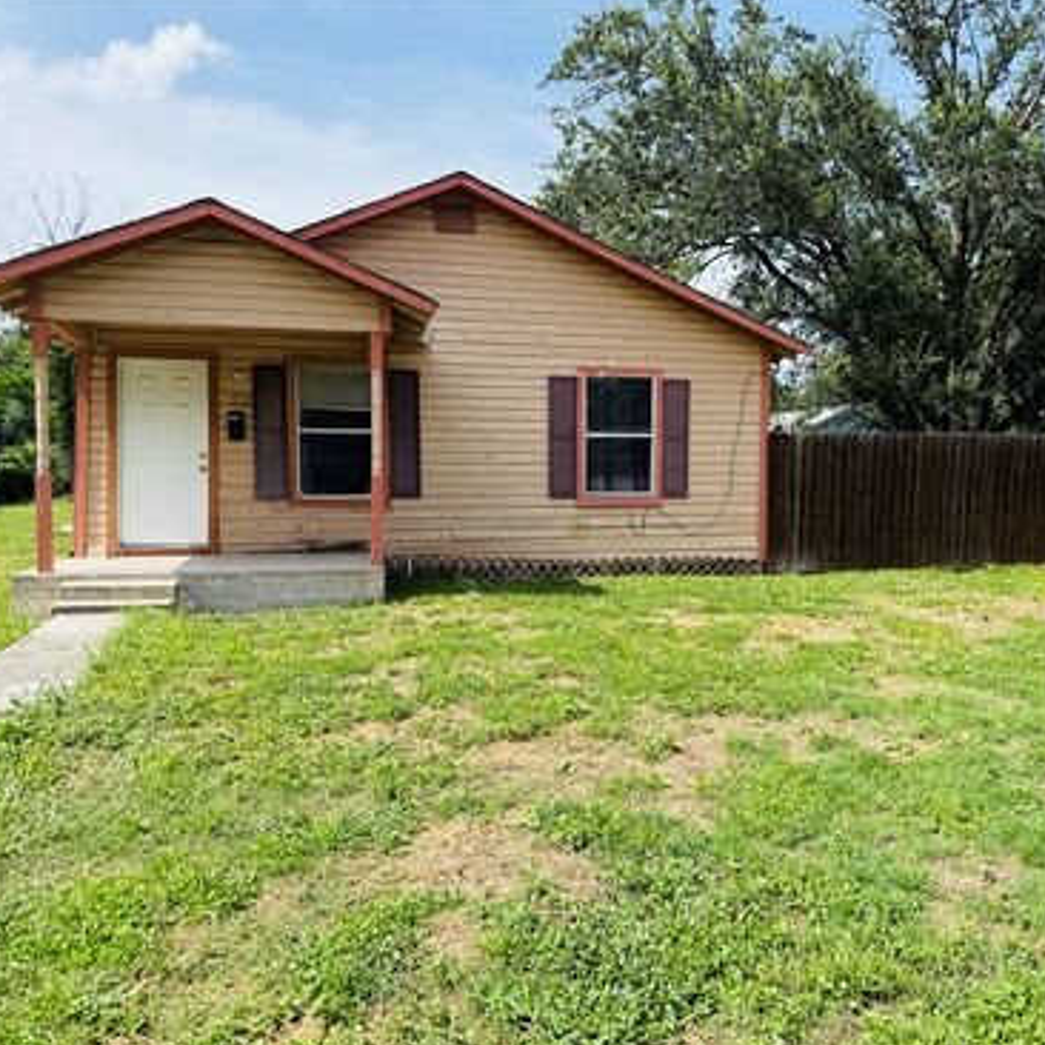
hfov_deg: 55.4
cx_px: 605
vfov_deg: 55.6
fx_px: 990
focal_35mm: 29
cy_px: 524
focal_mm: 6.76
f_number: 1.78
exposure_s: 1/3425
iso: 80
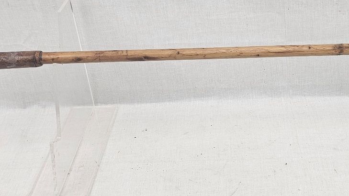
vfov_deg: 21.6
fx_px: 509
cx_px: 268
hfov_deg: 36.8
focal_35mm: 55
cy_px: 47
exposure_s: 1/100
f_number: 1.7
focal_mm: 6.3
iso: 32
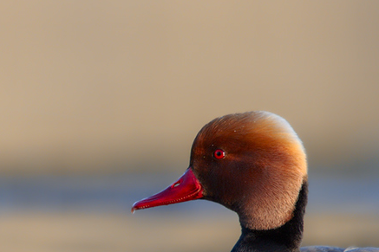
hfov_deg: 0.9
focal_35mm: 2336
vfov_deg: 0.6
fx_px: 24582
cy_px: 225
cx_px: 95
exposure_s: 1/800
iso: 500
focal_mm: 850
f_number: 7.1
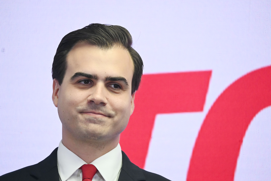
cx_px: 136
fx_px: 2198
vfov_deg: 4.7
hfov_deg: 7.1
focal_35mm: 292
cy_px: 90
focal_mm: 195
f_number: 5.6
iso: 4000
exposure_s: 1/500
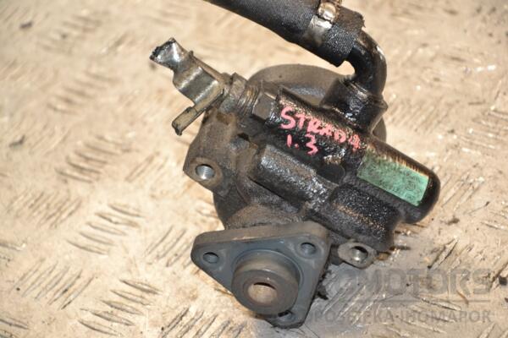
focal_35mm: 138
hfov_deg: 14.9
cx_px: 254
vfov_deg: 9.9
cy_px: 169
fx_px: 1947
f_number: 5.6
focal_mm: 92
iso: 800
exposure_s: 1/100
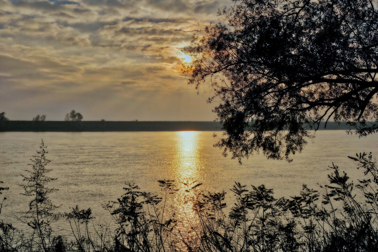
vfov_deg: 28.6
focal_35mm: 47
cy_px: 126
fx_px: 493
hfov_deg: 41.9
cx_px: 189
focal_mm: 31.1
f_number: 18
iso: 400
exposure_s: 1/640
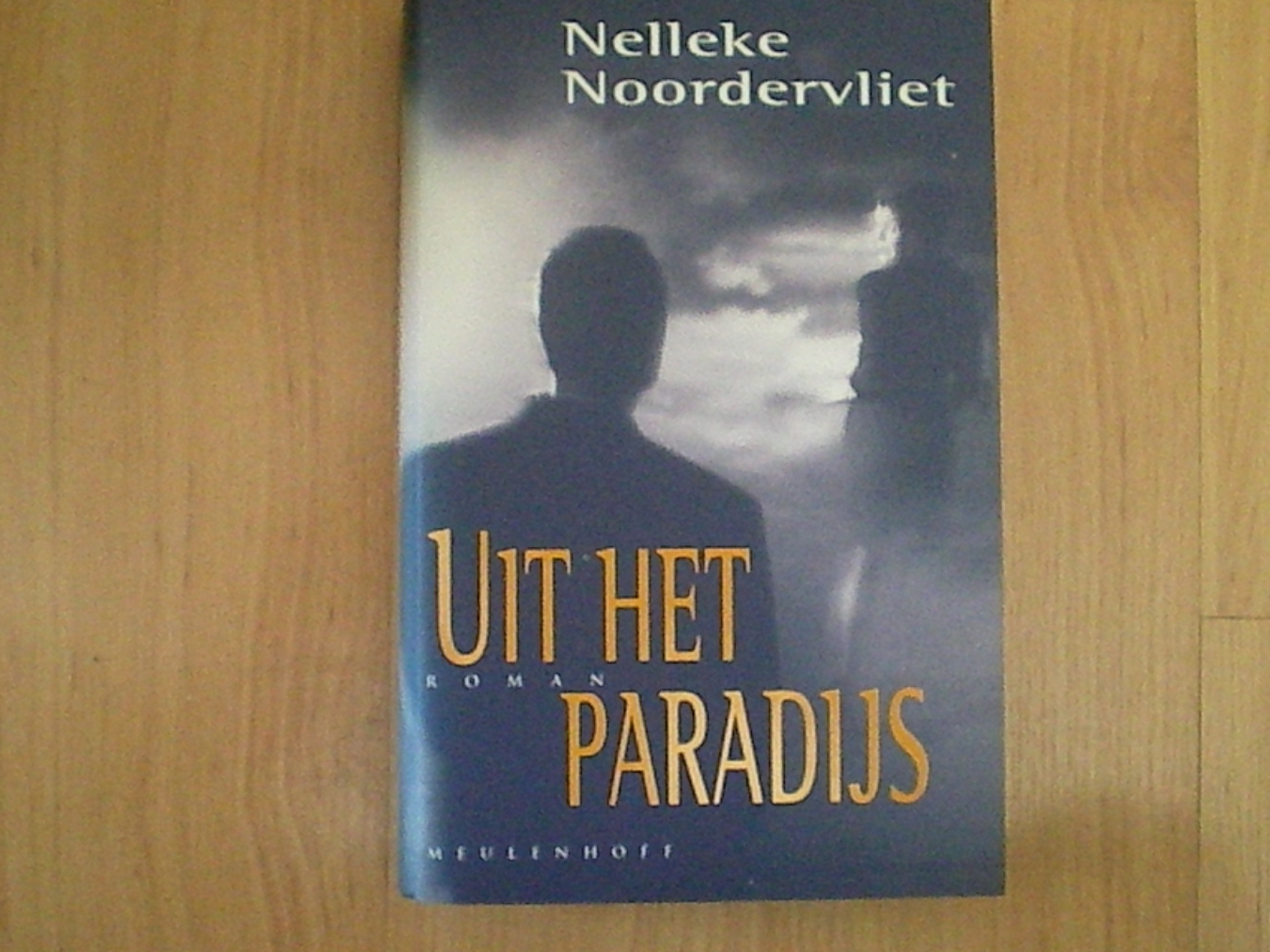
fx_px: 1651
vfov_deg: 32.2
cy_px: 443
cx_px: 657
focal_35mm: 45
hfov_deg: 42.1
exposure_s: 1/100
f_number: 3.1
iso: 1206
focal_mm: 6.3
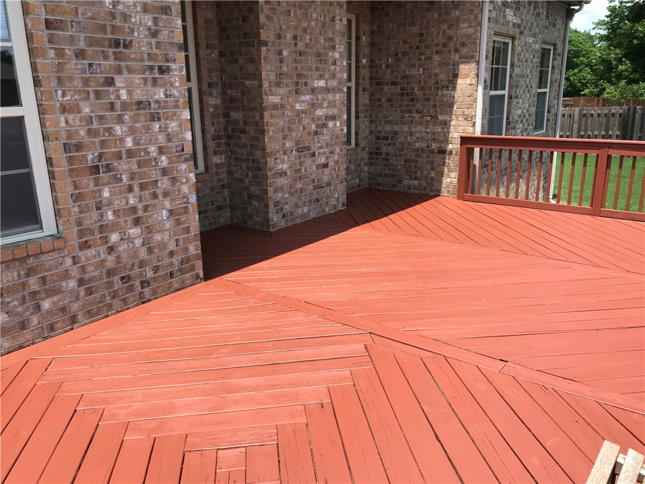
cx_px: 322
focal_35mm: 28
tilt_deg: -15.0
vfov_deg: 49.7
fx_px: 522
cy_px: 242
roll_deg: +1.5
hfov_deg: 63.4
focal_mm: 3.99
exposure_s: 1/1114
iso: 20
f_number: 1.8
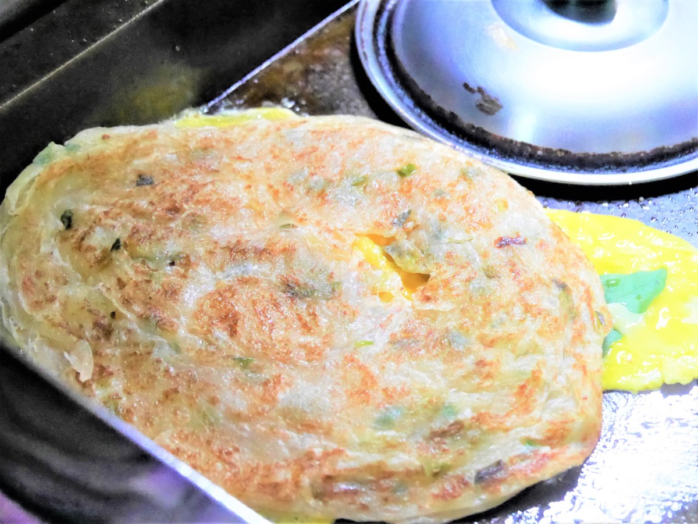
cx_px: 349
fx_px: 1614
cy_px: 262
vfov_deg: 18.4
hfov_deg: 24.4
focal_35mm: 80
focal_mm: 40
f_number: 4.7
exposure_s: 1/80
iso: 6400
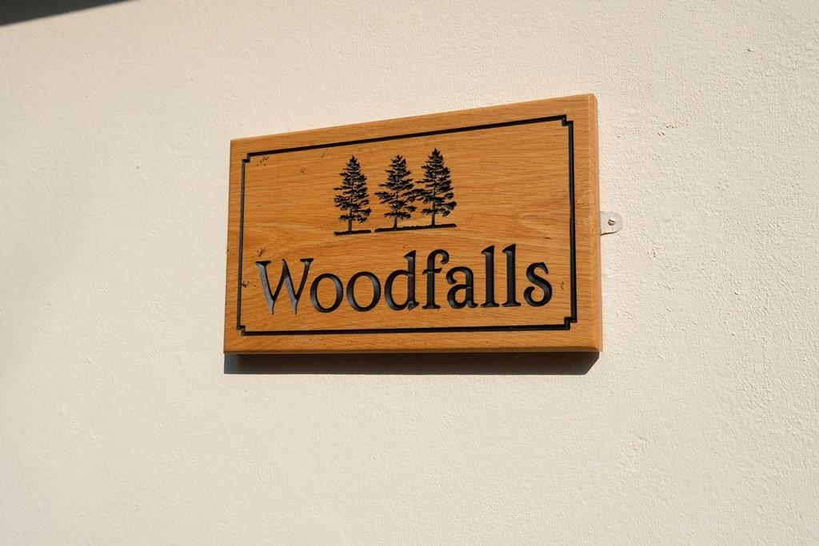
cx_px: 410
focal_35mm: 36
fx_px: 819
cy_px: 273
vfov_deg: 36.9
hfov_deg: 53.1
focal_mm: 24
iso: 200
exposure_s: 1/1300
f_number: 5.6
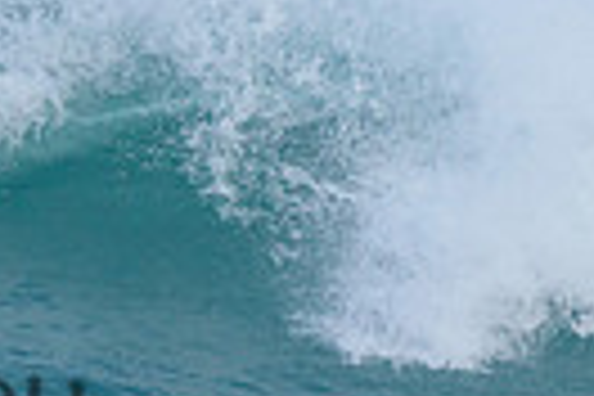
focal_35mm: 2695
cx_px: -680
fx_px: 44464
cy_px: 303
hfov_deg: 0.8
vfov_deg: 0.5
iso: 450
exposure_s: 1/2000
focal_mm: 500
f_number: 5.6
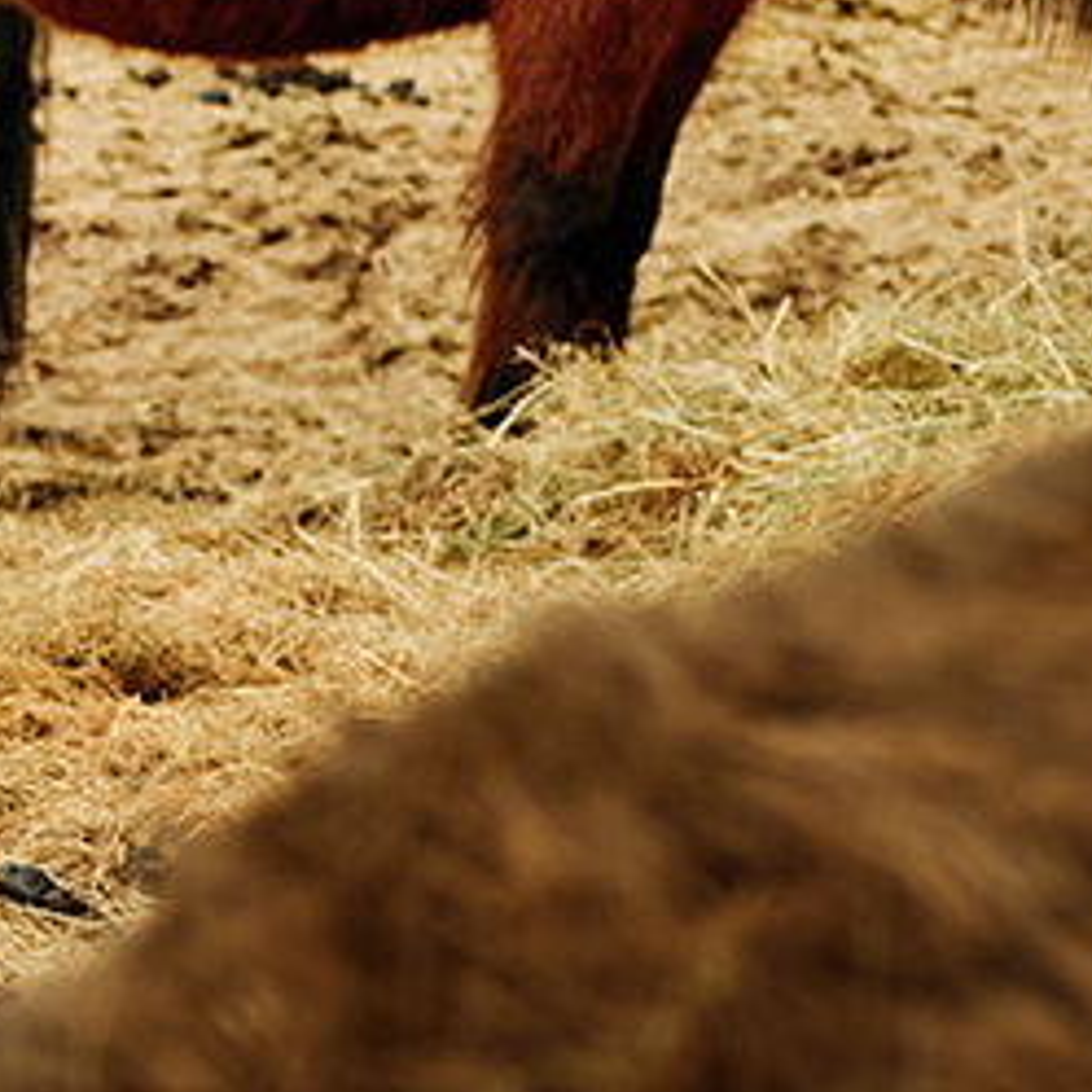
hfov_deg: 7.1
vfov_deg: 7.7
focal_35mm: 227
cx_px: -1925
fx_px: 8102
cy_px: 320
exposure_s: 1/170
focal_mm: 50
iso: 100
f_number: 4.5
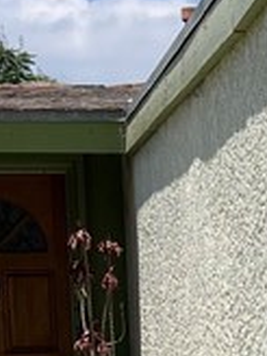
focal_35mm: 162
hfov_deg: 9.1
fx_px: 1666
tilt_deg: -6.8
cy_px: 556
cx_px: 274
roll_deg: +0.9
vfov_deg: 11.6
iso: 50
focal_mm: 5.7
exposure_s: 1/6993
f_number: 1.5
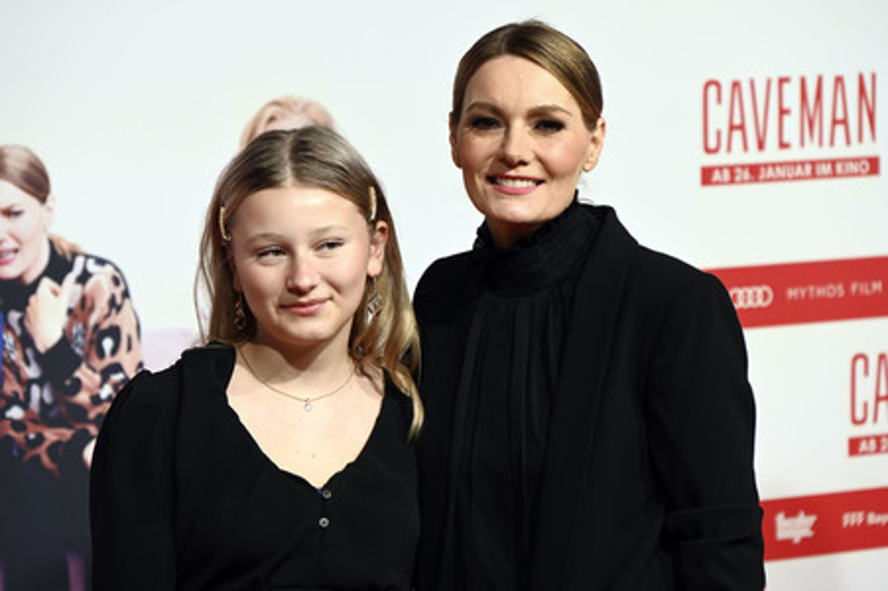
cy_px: 296
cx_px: 444
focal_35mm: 160
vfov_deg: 8.6
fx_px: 3944
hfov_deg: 12.8
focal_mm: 160
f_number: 6.3
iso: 1250
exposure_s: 1/200
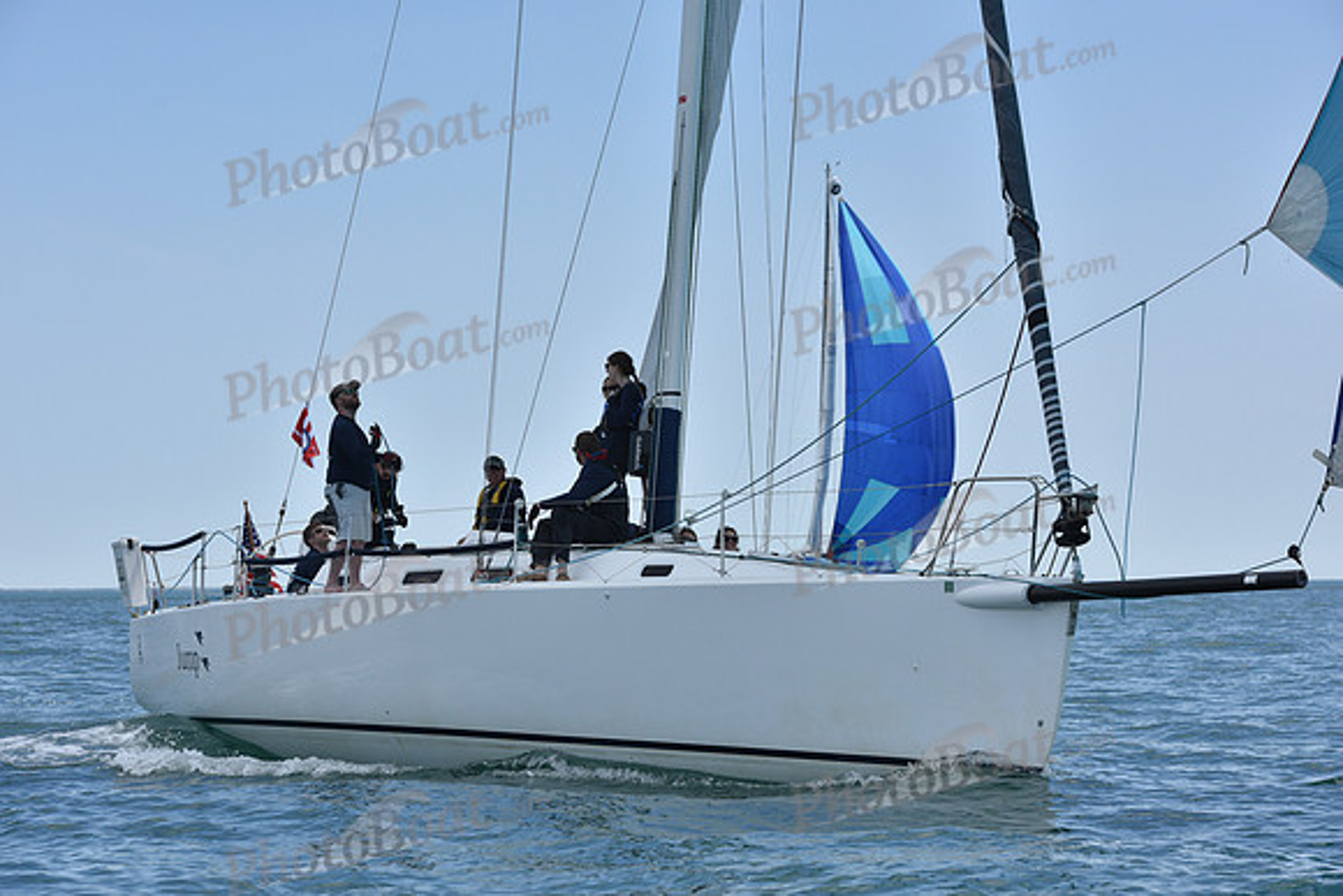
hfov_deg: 19.5
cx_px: 672
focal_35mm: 105
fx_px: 3918
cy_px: 448
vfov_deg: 13.0
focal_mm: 105
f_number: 9
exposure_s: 1/1250
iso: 400
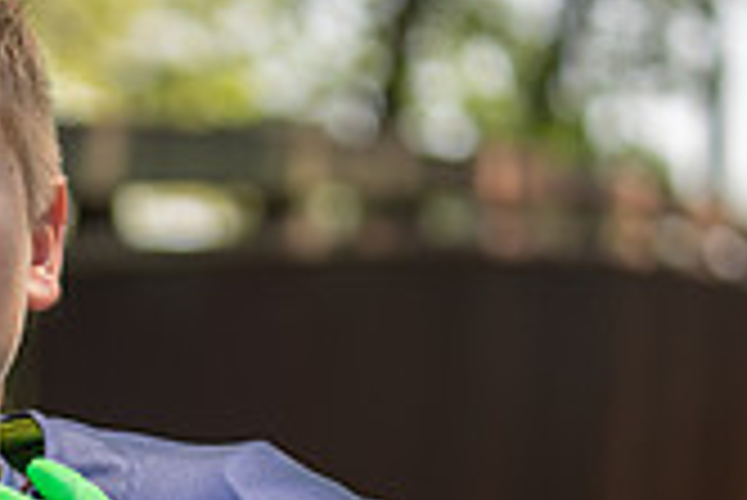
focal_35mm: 245
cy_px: 628
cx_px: -198
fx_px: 5088
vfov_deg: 5.6
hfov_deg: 8.3
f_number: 2.8
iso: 100
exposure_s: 1/320
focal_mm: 70
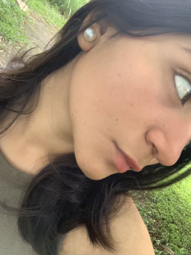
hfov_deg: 44.2
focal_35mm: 32
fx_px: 235
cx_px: 96
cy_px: 128
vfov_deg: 56.8
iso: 64
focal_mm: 2.87
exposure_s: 1/72
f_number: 2.2
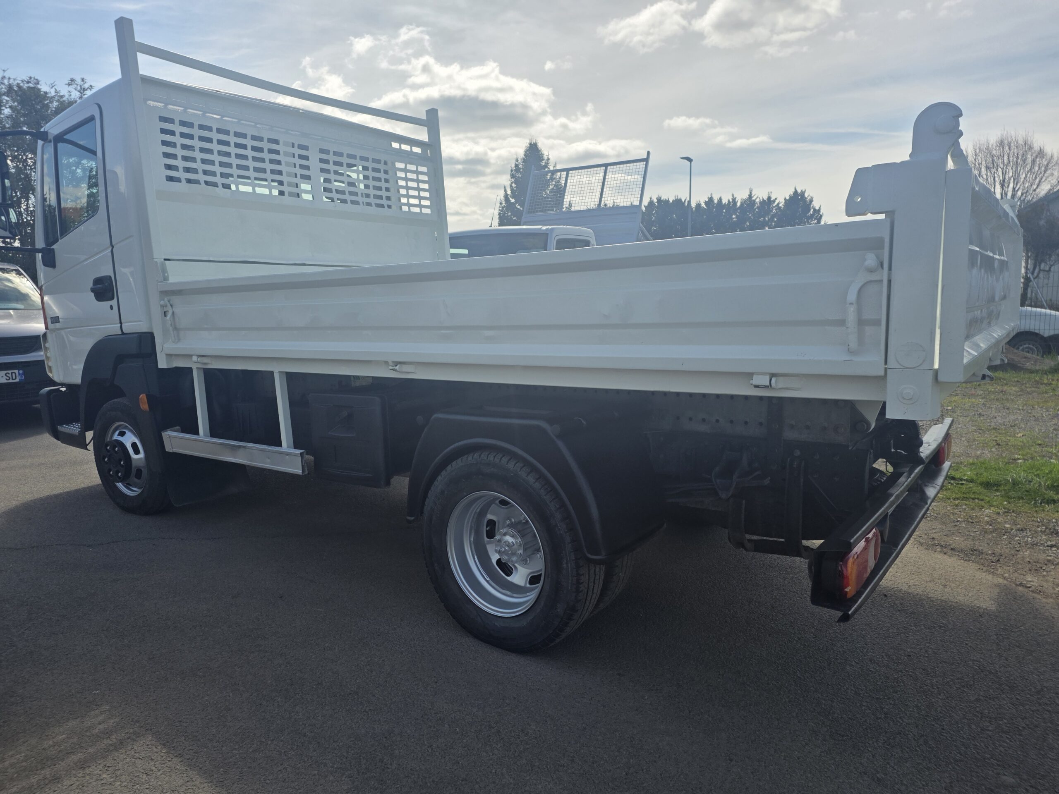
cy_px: 397
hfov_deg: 73.9
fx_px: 704
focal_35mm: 23
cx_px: 530
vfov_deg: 58.9
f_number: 1.7
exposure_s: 1/7333
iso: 80
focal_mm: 6.25
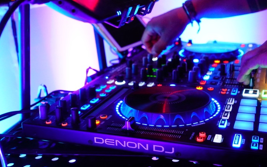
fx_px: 357
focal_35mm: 49
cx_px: 132
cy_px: 77
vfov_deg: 26.3
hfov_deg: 41.1
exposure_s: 1/50
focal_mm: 17.27
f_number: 3.2
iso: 2500
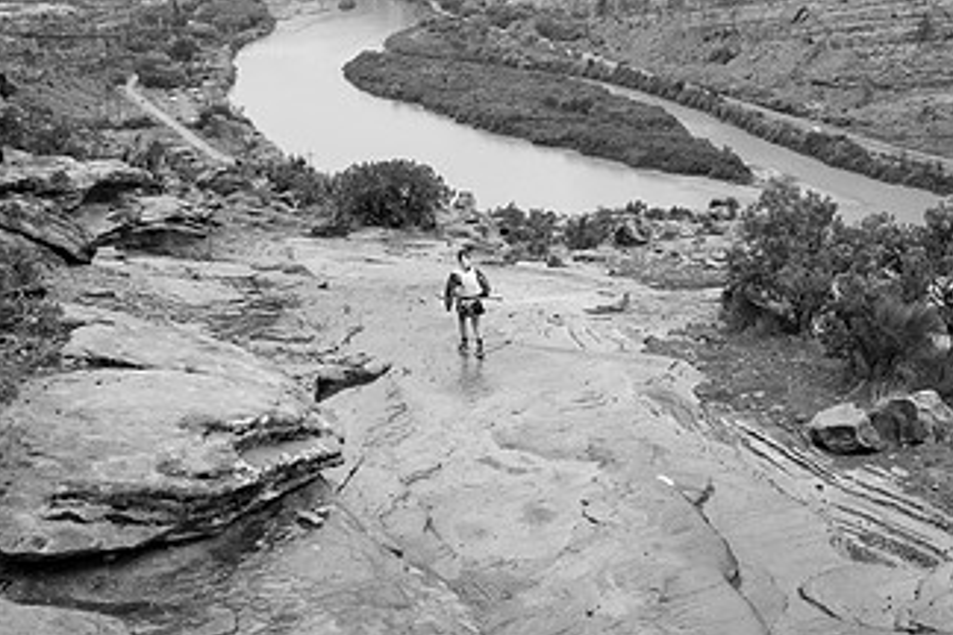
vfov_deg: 30.8
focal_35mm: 43
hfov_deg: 43.9
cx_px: 721
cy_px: 181
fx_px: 1138
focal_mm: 24
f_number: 10
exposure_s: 1/1600
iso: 8000
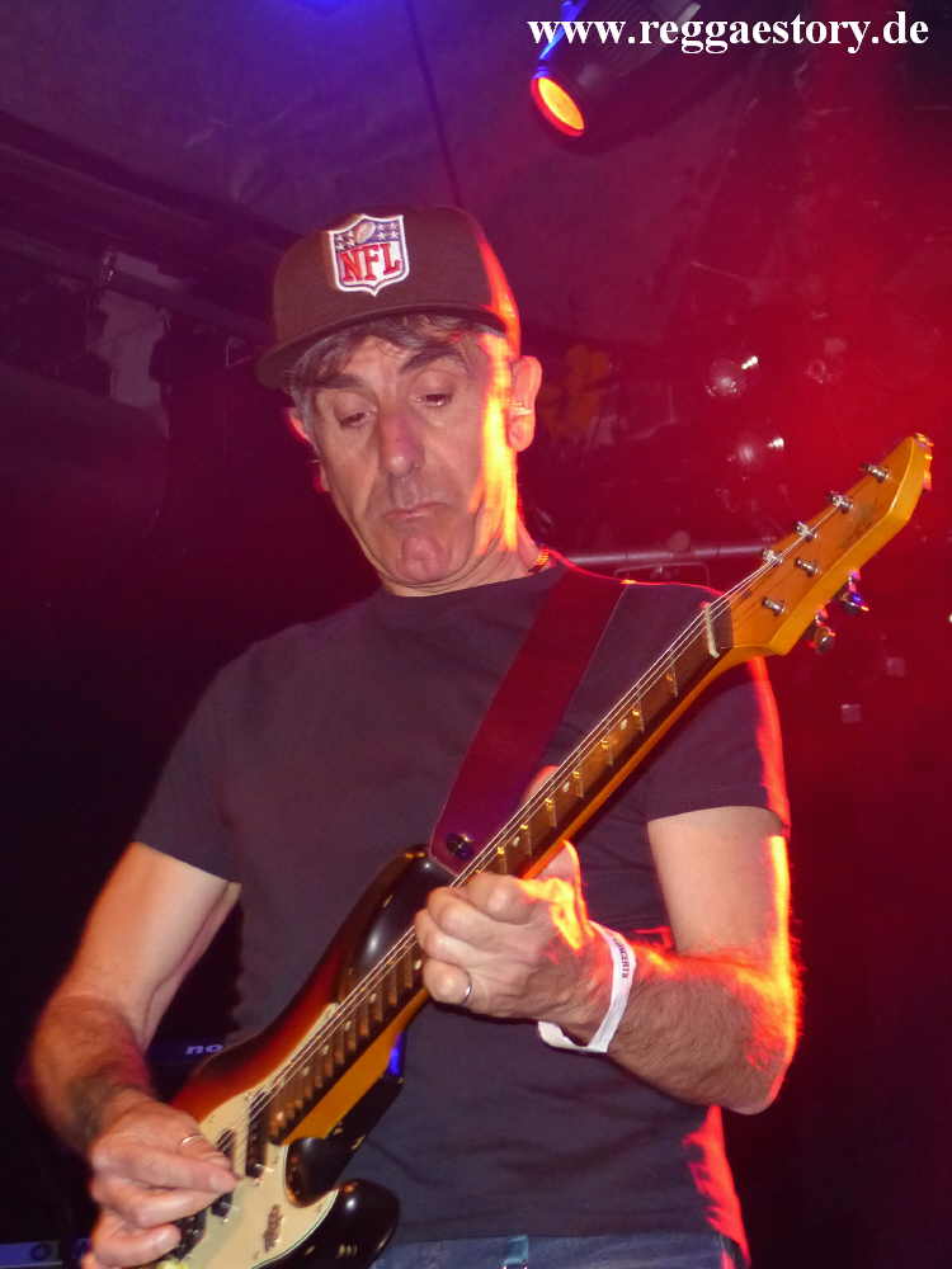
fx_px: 2530
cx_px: 476
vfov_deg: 28.2
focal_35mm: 69
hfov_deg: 21.3
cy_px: 634
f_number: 2.8
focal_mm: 12.5
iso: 400
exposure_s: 1/60
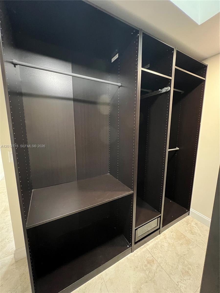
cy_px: 146
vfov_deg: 106.2
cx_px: 110
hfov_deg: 89.9
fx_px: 110
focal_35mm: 13
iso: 1250
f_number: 1.8
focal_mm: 1.57
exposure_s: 1/30
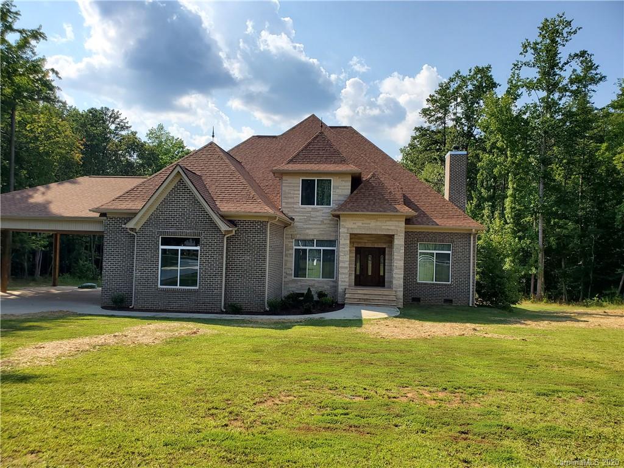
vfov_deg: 53.1
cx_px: 312
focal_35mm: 26
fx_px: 469
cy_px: 234
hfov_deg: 67.3
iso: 50
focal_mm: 4.3
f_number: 2.4
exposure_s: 1/2105
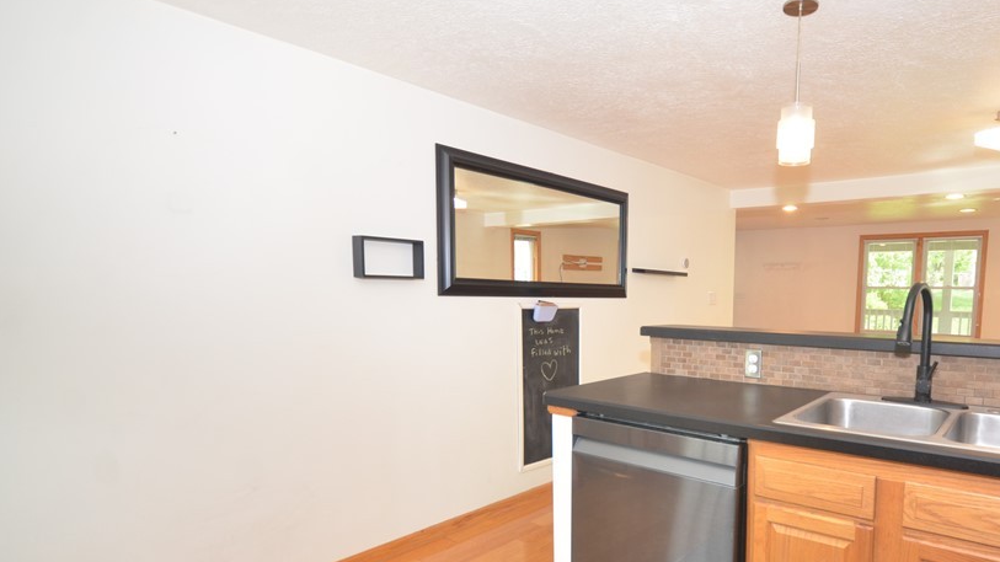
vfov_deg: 53.2
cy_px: 336
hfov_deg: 81.6
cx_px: 648
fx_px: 557
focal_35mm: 21
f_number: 4
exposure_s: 1/60
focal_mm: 10
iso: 500
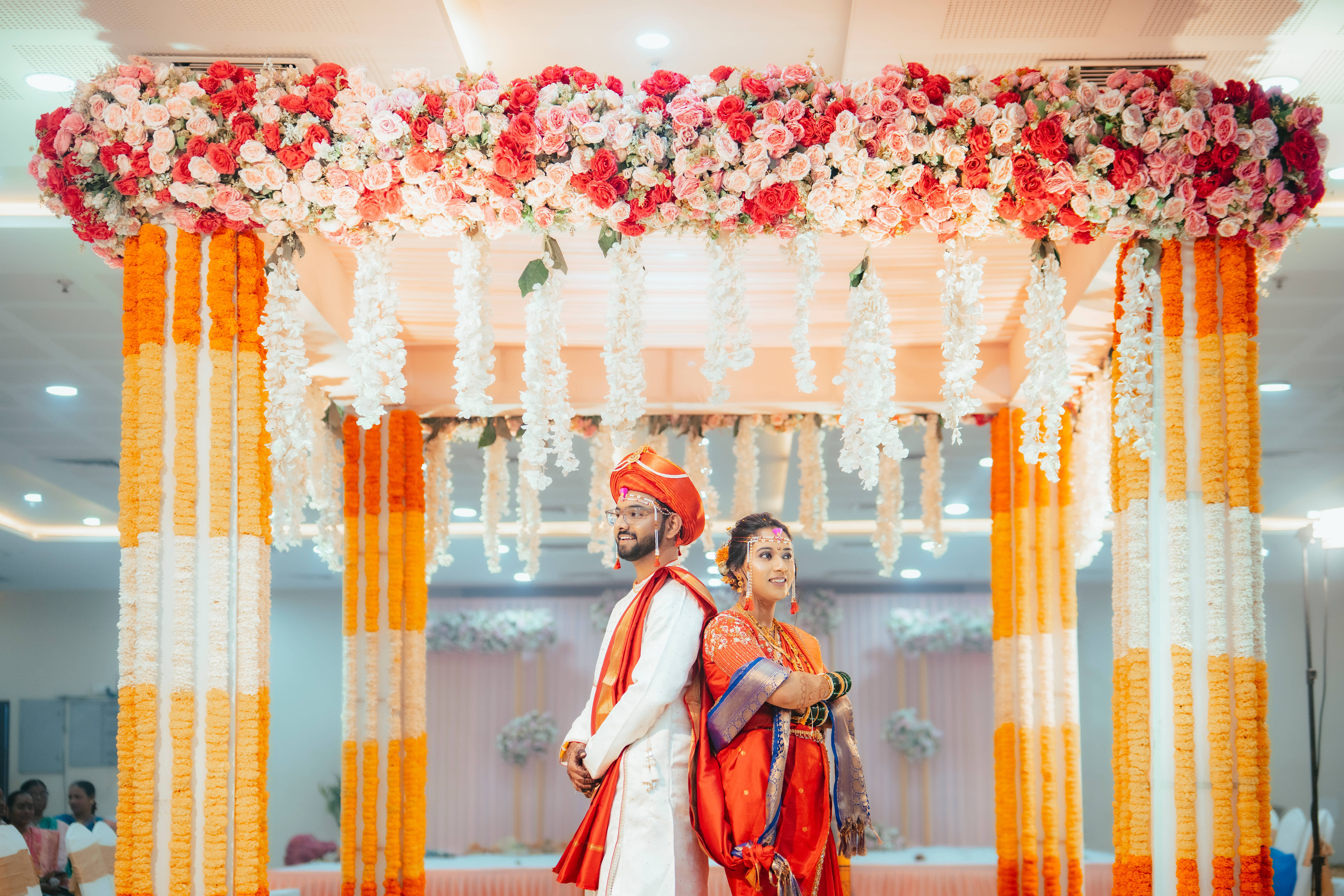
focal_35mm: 50
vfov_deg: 27.0
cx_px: 672
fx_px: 1867
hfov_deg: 39.6
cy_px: 448
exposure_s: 1/640
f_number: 2
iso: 800
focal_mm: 50
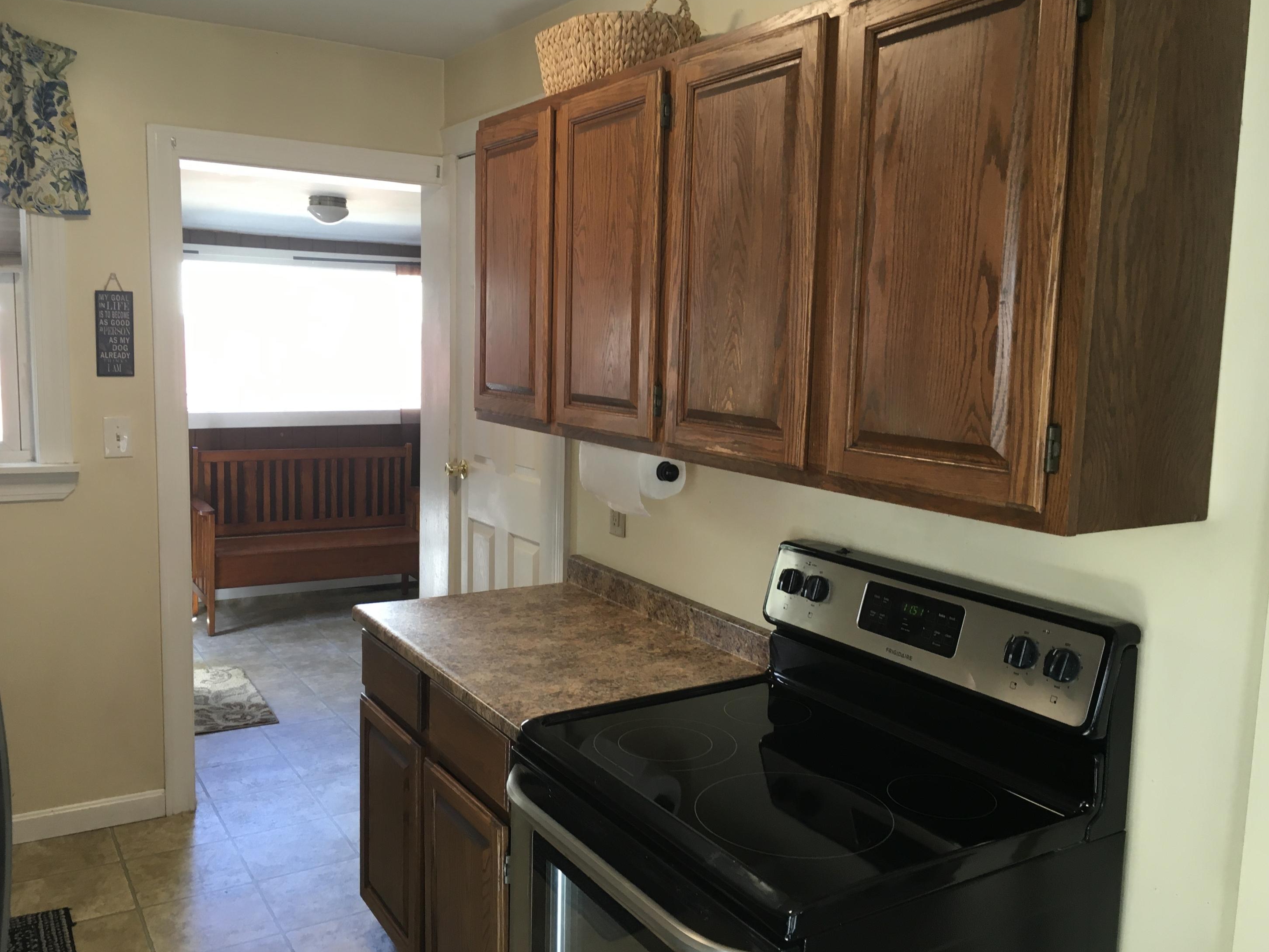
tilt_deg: -4.6
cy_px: 466
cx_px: 635
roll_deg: +0.2
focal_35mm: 30
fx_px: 1100
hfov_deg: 60.0
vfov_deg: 46.8
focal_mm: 4.15
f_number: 2.2
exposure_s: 1/30
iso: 50
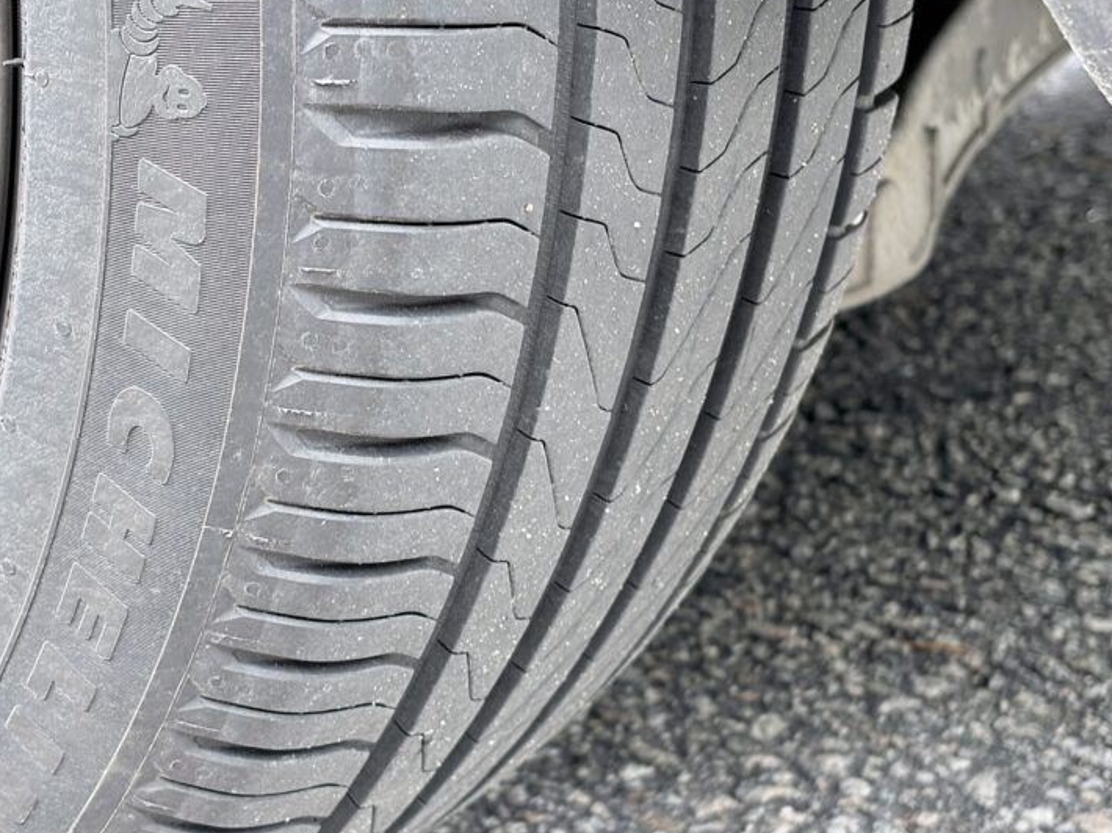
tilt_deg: -17.0
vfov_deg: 19.6
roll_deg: +2.0
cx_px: 534
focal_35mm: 75
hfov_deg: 26.0
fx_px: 2408
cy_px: 454
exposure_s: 1/87
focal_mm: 5.96
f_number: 1.6
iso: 100
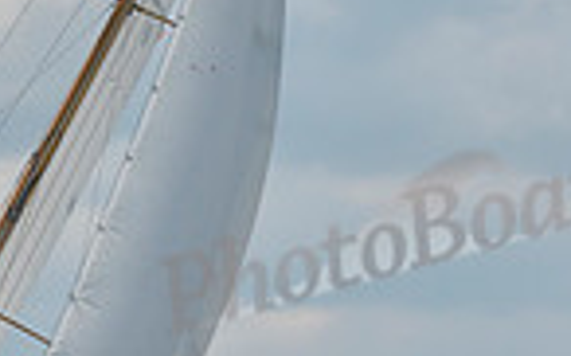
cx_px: -41
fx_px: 12611
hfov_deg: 2.6
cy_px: 493
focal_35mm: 811
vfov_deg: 1.6
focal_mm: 200
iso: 280
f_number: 8
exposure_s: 1/1000
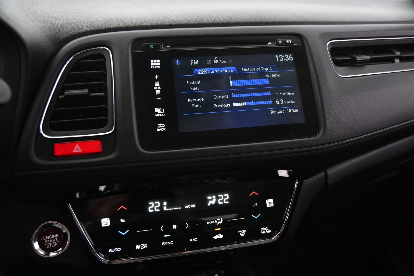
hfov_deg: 58.8
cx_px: 207
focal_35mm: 32
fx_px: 368
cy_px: 138
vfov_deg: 41.1
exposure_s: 1/13
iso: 1250
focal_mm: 32
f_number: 4
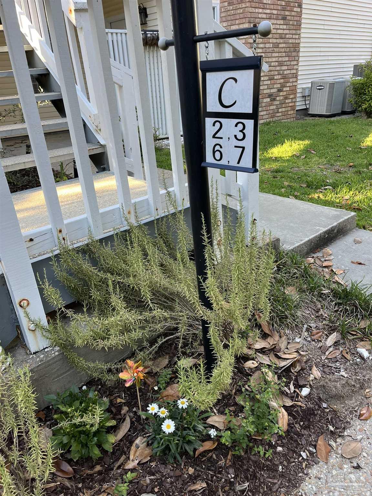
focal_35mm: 26
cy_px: 248
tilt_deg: -23.7
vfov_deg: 67.3
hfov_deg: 53.1
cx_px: 186
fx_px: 373
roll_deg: +2.5
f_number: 1.6
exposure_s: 1/122
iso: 40
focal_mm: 5.1
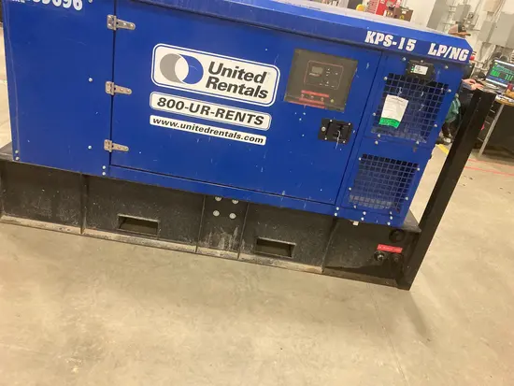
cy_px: 193
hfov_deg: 63.4
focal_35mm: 28
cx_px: 257
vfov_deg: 49.8
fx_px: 416
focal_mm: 3.99
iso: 320
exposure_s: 1/40
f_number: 1.8
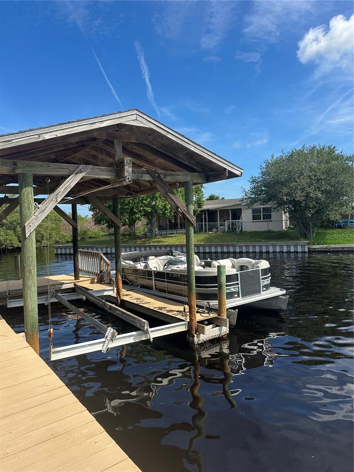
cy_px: 236
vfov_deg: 71.6
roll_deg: +2.0
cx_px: 177
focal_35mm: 24
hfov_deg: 56.8
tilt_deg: -0.4
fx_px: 327
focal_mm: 6.86
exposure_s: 1/3155
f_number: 1.78
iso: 80
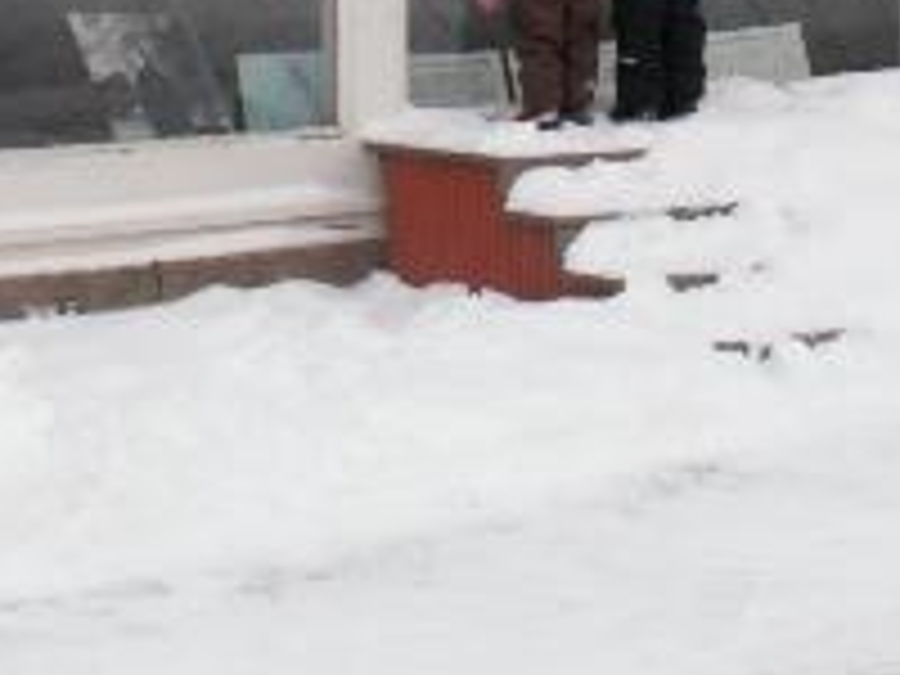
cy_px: -243
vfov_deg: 13.5
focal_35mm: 105
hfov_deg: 18.7
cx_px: 540
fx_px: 2730
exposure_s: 1/30
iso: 50
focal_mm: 5.86
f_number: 7.1
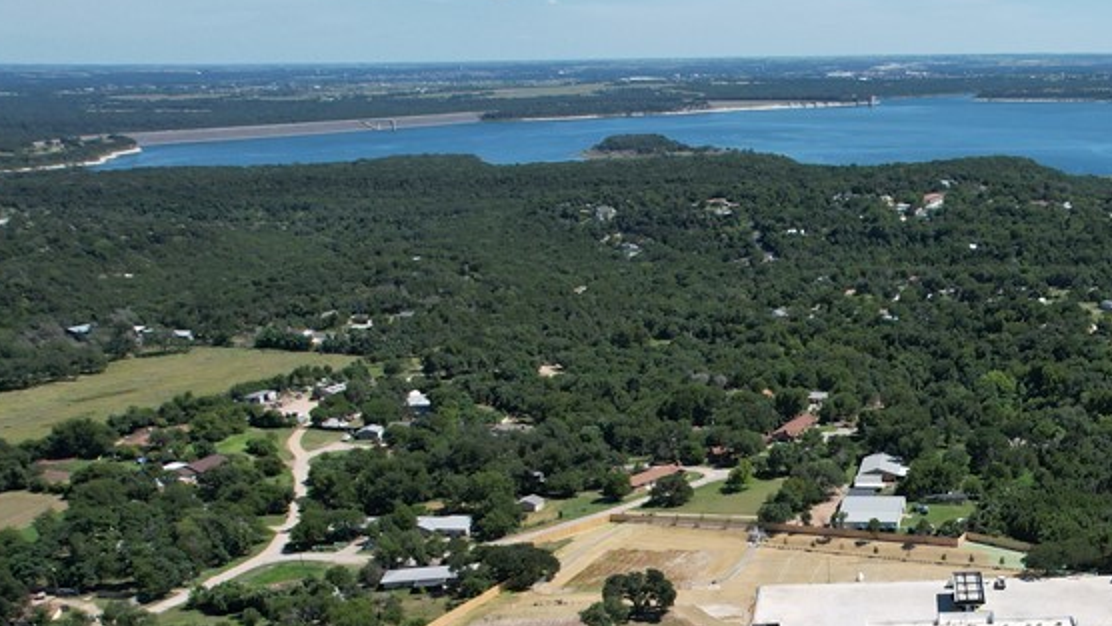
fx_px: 1327
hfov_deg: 41.4
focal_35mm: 45
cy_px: 634
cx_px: 1026
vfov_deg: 25.2
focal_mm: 8.38
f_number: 2.8
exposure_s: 1/2500
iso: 130
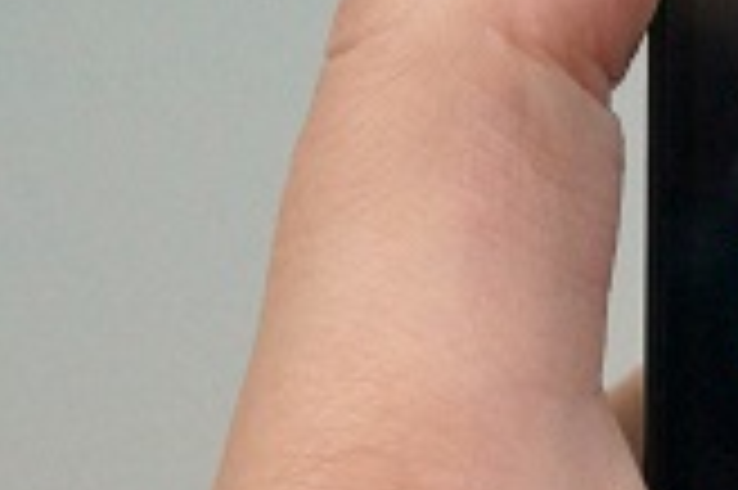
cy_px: 220
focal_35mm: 316
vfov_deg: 4.3
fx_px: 6463
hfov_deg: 6.4
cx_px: 1238
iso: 2000
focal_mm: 41
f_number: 4.5
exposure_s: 1/160
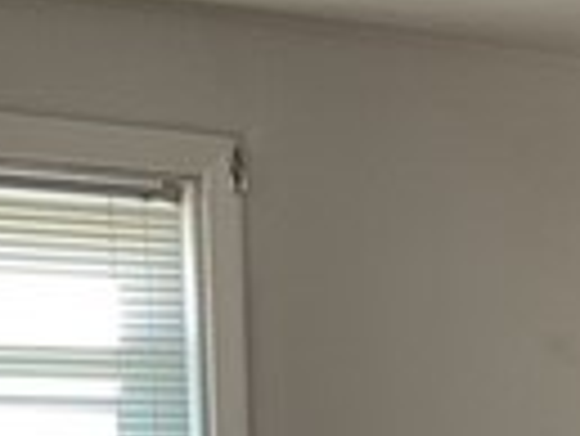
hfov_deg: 13.1
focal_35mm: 144
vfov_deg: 9.4
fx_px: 2415
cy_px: 984
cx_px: 791
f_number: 1.8
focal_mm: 3
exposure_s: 1/60
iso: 40
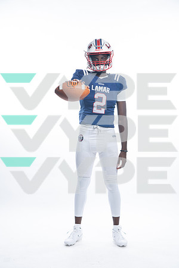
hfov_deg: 17.7
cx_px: 90
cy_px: 134
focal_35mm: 77
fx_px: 574
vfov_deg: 26.3
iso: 200
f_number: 5.6
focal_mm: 77
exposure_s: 1/250
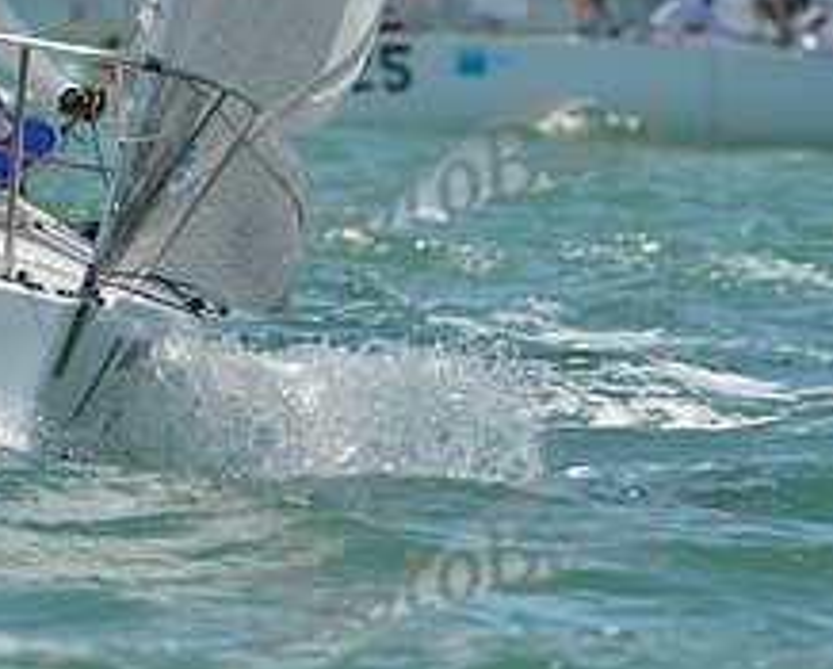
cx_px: 46
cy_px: 25
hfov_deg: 2.2
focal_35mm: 898
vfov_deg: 1.7
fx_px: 22169
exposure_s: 1/1250
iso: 200
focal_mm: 360
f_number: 6.3
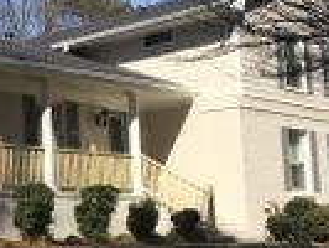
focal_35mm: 93
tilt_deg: +6.4
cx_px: 20
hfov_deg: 20.5
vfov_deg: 15.9
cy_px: 129
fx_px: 885
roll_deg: +0.7
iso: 25
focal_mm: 3.3
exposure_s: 1/1294
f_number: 2.4
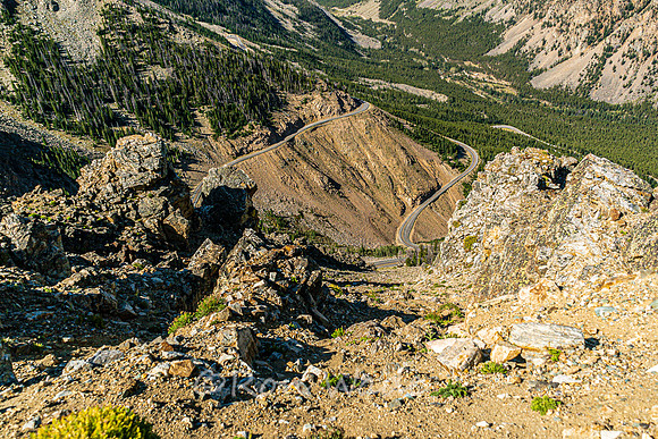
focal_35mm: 28
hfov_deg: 65.5
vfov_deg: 46.4
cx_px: 329
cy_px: 220
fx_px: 512
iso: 400
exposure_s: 1/2000
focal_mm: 28
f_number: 7.1
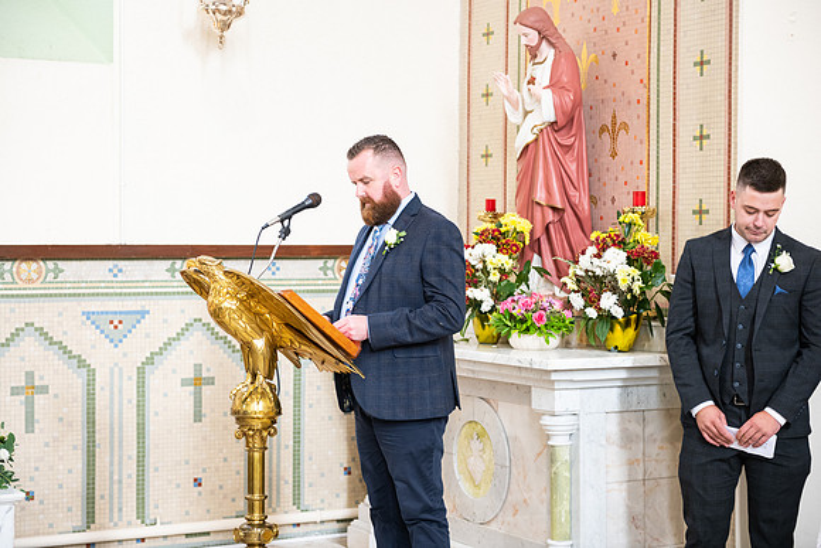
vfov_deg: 19.5
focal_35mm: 70
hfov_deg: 28.8
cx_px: 410
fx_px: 1597
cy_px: 274
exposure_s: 1/80
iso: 1000
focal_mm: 70
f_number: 3.5
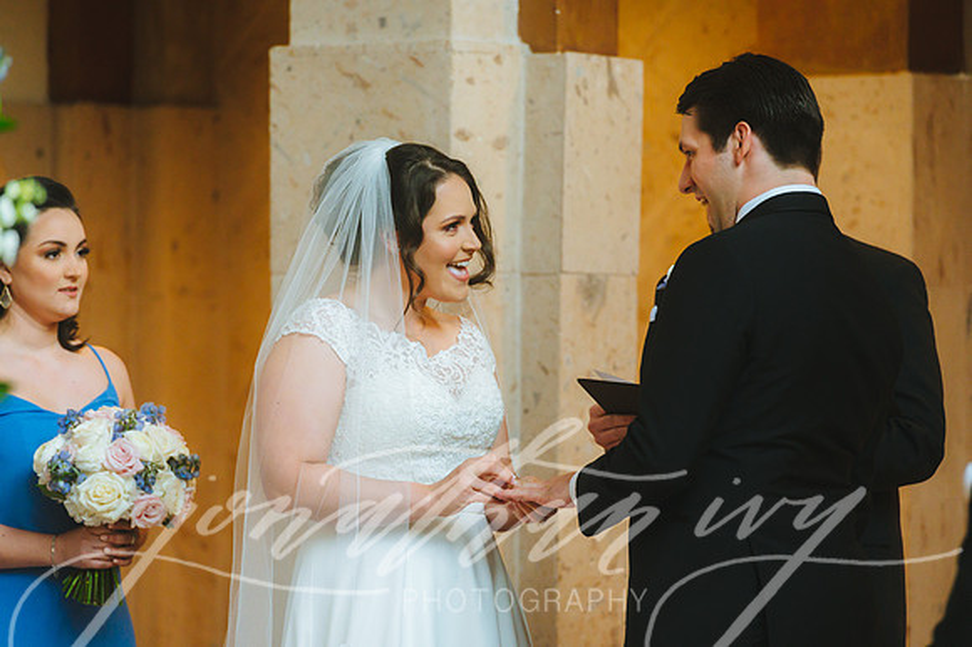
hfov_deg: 10.3
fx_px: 5397
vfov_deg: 6.9
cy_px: 324
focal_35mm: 200
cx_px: 486
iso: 4000
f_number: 2.8
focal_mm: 200
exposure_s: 1/160
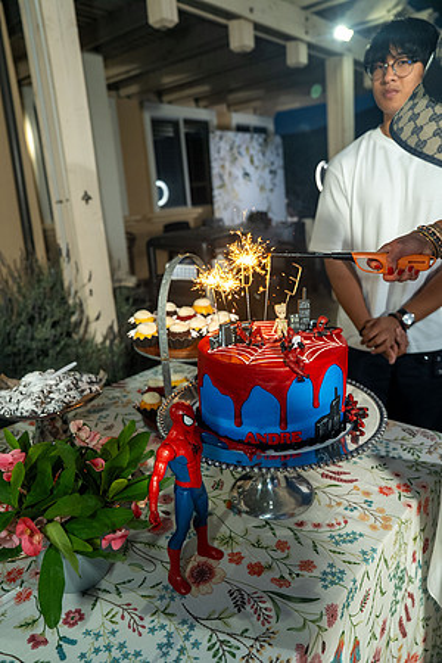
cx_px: 221
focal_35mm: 26
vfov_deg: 69.4
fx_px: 479
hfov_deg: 49.6
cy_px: 332
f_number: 3.5
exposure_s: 1/160
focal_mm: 26
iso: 640
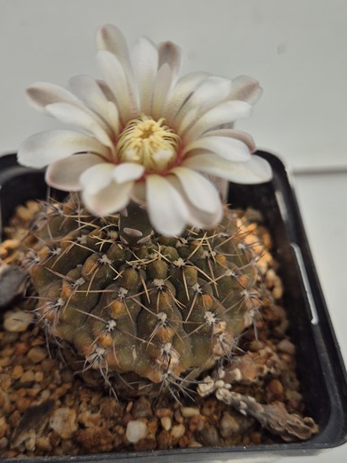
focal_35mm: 34
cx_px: 144
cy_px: 279
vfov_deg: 53.6
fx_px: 454
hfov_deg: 41.7
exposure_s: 1/766
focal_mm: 5.4
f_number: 1.8
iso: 25
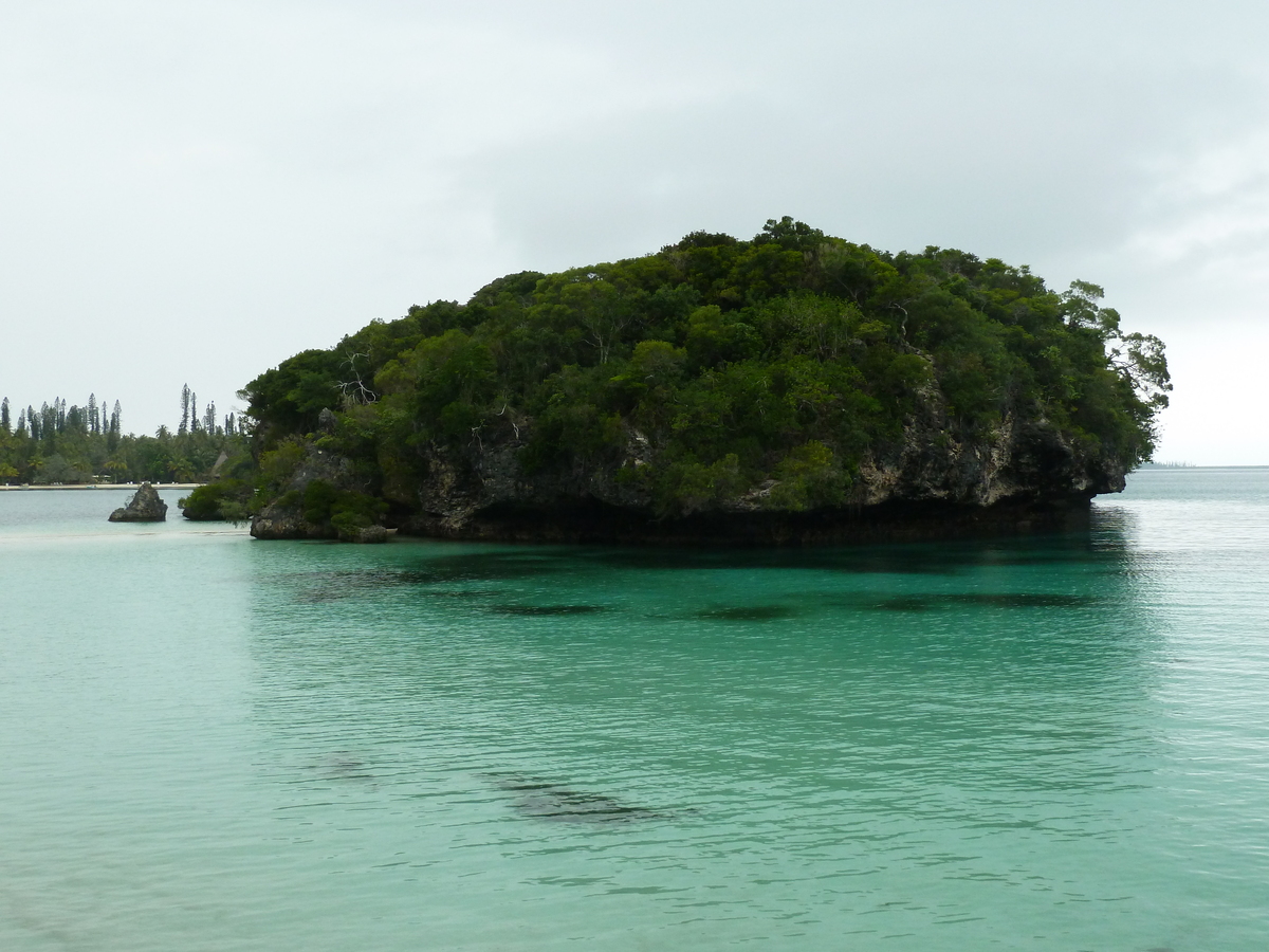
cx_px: 634
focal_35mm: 37
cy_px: 476
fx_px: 1356
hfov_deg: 50.1
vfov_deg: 38.7
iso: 200
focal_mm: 6.1
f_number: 3.6
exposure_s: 1/250
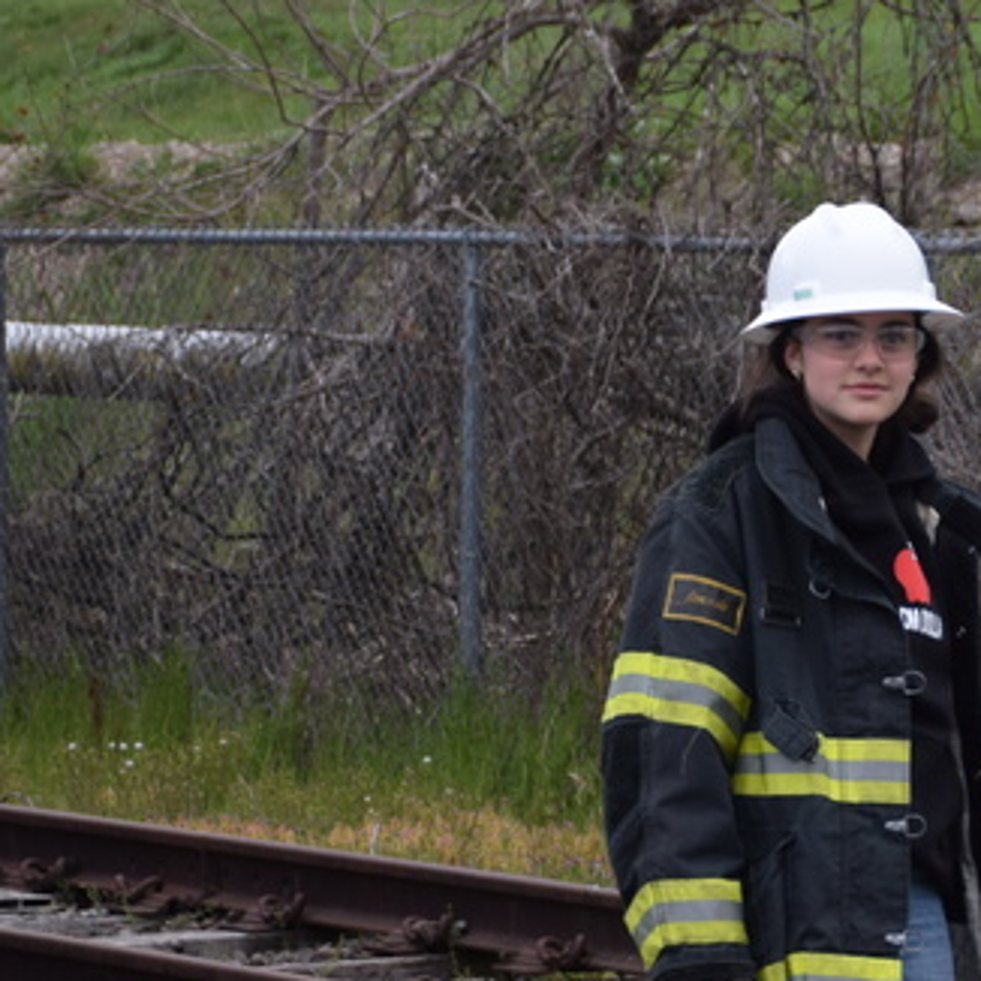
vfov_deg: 7.3
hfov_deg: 7.2
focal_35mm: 240
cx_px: 1101
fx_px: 7695
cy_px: 775
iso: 400
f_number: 5.6
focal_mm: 60
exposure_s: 1/125
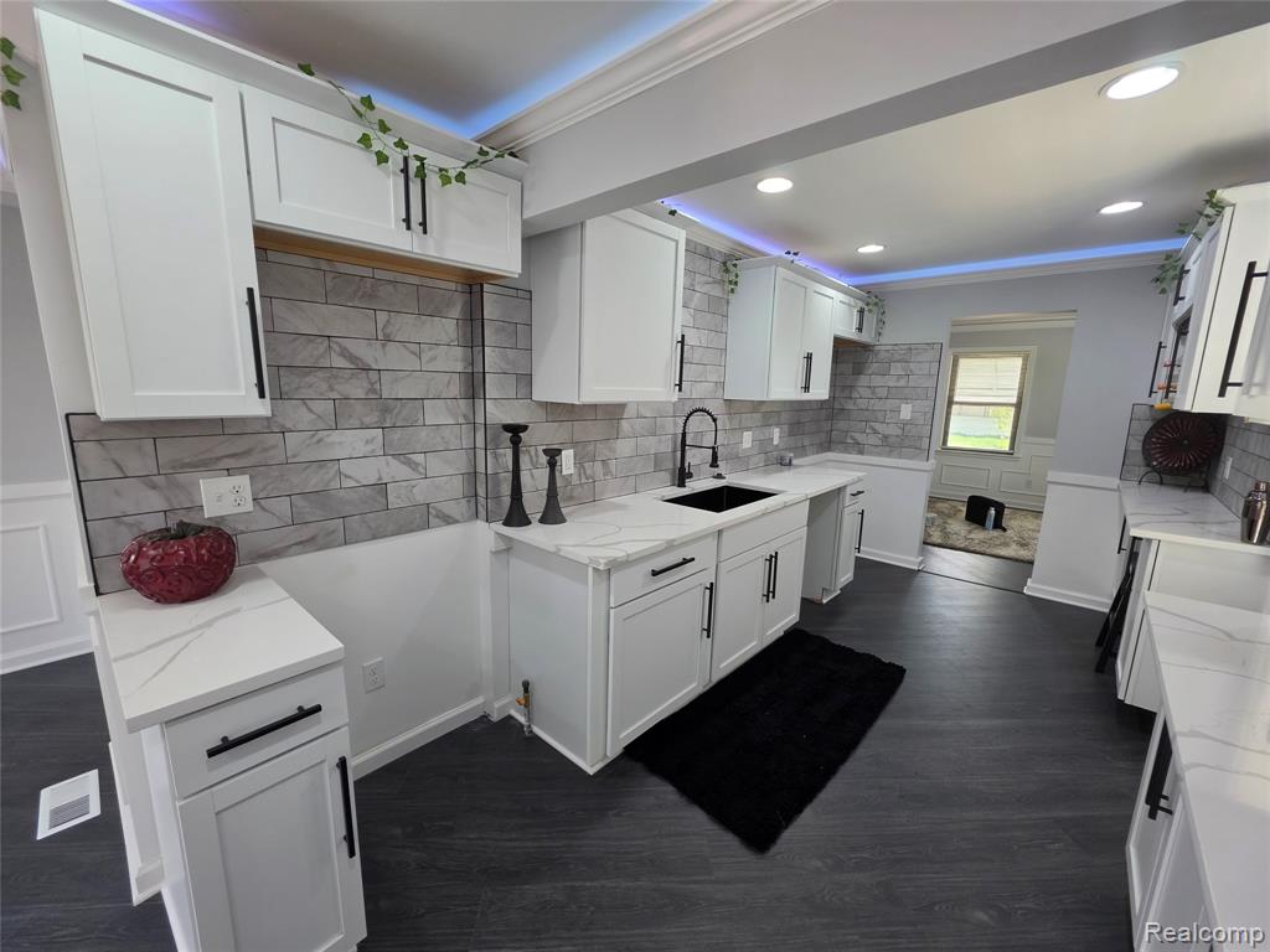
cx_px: 635
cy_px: 476
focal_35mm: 13
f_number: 1.9
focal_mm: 2.2
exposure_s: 1/120
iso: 125
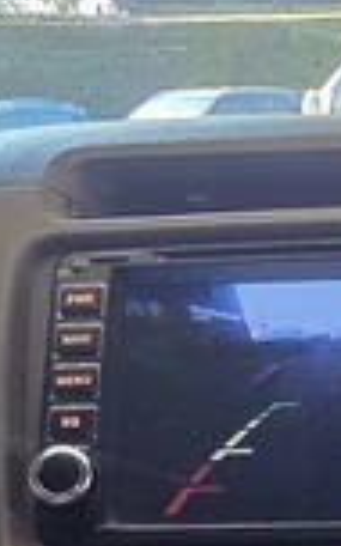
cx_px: 503
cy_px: 489
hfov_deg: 13.3
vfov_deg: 21.8
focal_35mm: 93
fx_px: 1383
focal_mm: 2.2
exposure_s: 1/100
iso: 100
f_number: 2.2
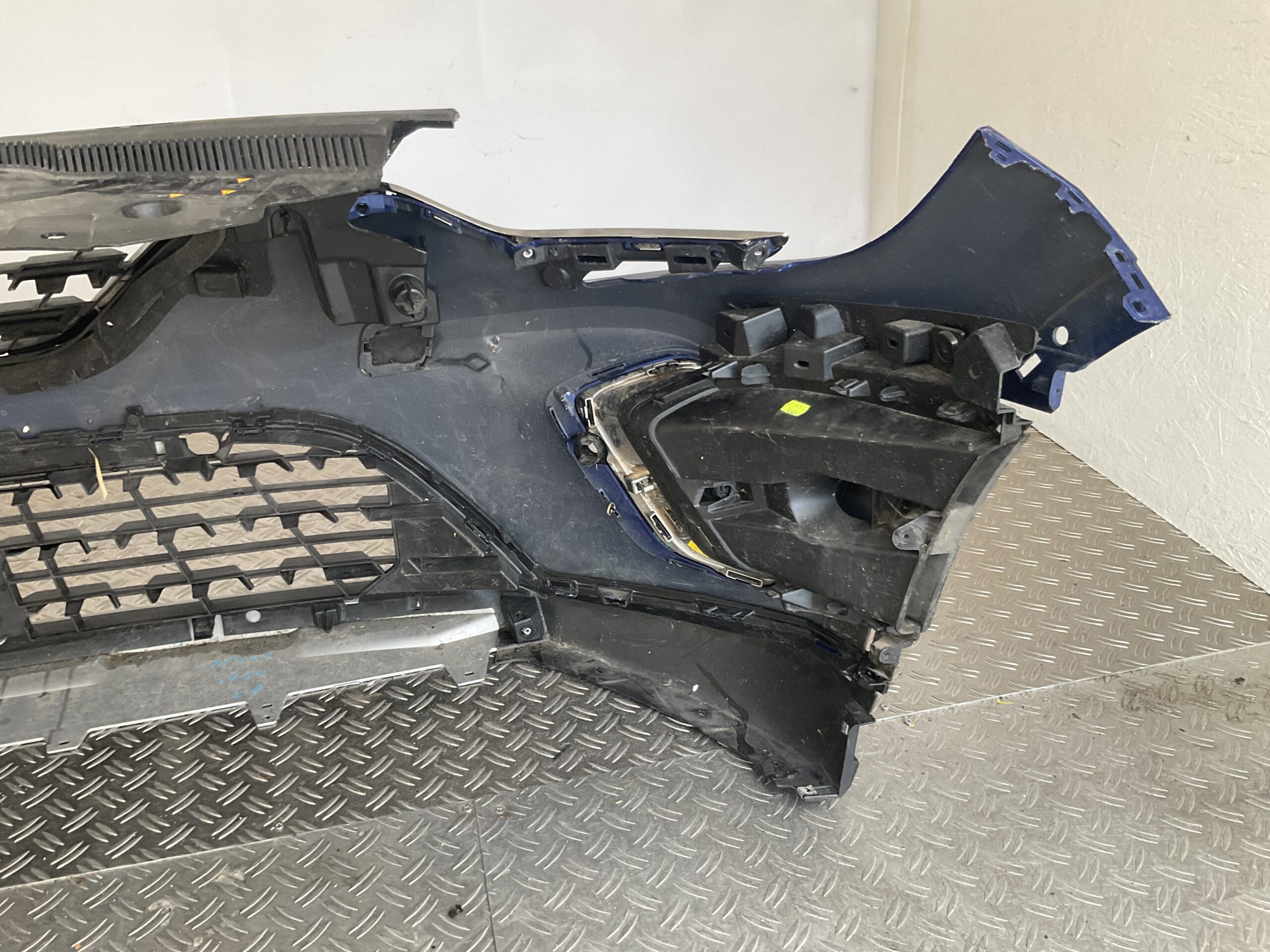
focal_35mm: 29
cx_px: 635
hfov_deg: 61.7
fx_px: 1064
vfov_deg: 48.2
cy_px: 476
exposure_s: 1/120
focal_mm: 3
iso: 64
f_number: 1.8
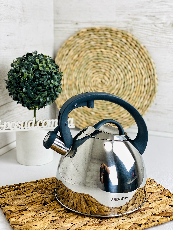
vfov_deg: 36.8
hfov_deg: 28.0
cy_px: 115
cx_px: 86
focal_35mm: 52
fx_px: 347
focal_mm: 6
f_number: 2
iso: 25
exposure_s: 1/100
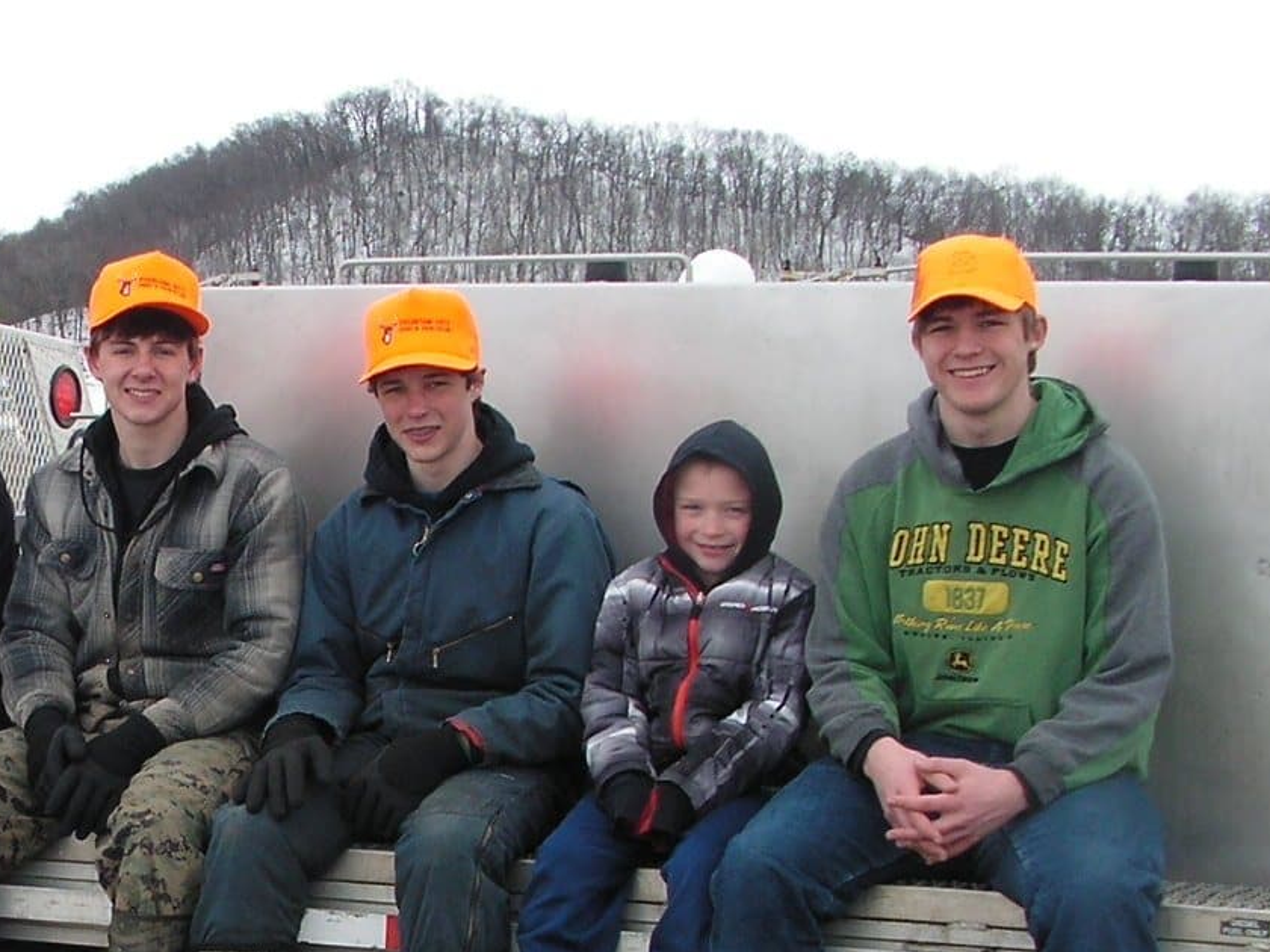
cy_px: 834
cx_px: 27
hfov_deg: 24.9
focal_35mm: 75
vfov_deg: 19.3
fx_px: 2752
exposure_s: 1/160
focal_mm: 6
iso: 50
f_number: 4.8
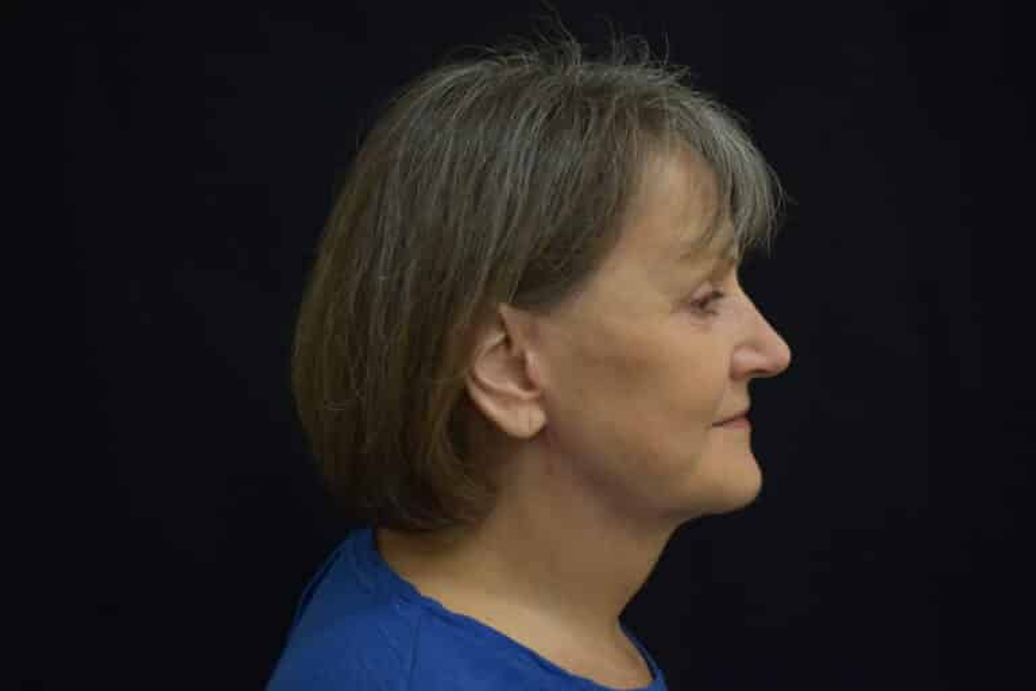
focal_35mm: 60
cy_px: 346
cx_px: 518
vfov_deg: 22.6
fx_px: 1727
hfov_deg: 33.4
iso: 320
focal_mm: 40
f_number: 2.8
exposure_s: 1/125
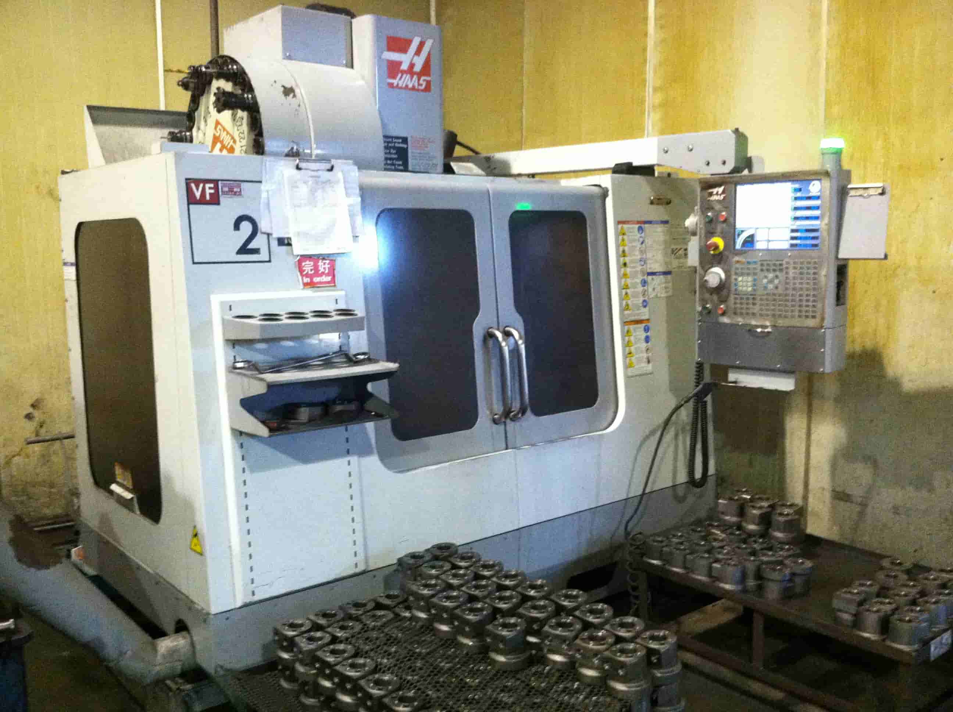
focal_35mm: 35
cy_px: 356
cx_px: 476
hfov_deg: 52.7
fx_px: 962
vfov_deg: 40.6
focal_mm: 3.85
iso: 640
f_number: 2.8
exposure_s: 1/15
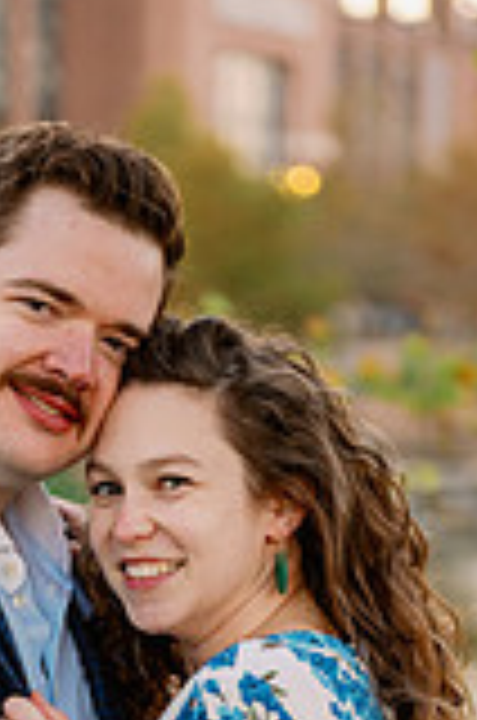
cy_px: 810
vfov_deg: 14.2
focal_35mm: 141
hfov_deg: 9.7
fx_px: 2814
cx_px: 112
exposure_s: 1/500
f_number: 2
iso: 640
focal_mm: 50
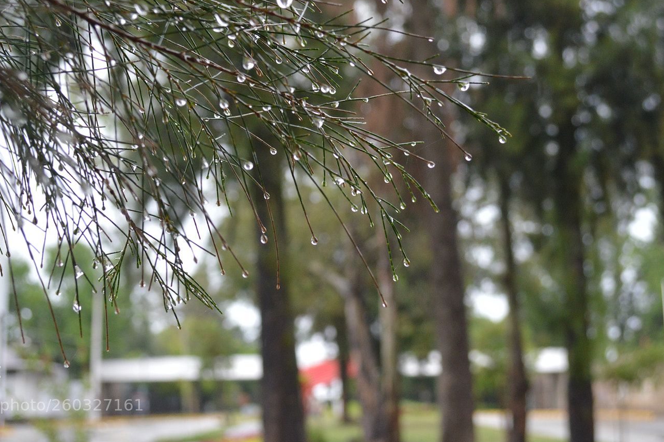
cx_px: 286
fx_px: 1032
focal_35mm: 56
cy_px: 171
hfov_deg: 35.6
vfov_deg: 24.1
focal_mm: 30
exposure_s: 1/250
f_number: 5.6
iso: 800
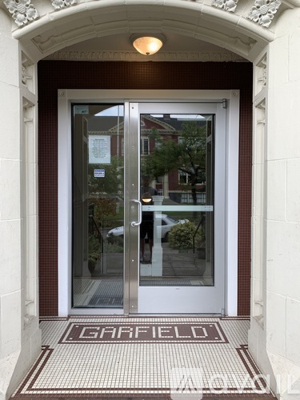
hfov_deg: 53.1
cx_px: 150
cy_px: 200
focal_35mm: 26
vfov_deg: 67.3
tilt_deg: -0.2
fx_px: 300
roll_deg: +0.2
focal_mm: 4.25
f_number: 1.8
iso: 25
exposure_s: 1/214
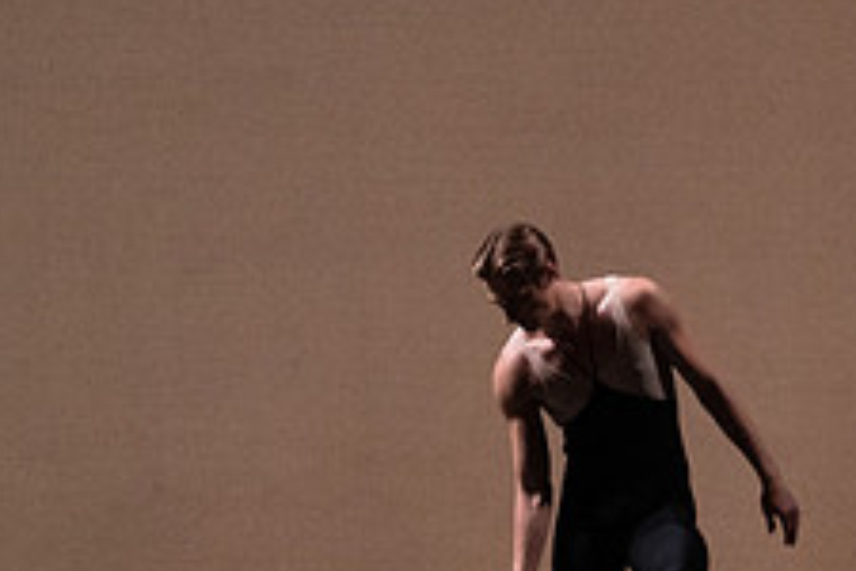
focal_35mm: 508
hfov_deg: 4.0
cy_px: 421
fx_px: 12078
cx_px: 1012
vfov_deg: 2.7
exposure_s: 1/500
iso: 12800
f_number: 6.3
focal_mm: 197
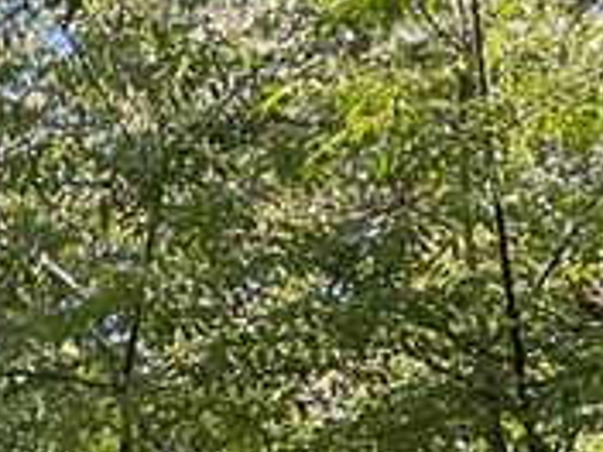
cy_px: 1109
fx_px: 2944
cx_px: -1090
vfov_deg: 8.1
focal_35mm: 169
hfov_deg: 9.6
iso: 16
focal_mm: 3
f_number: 1.8
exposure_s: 1/196
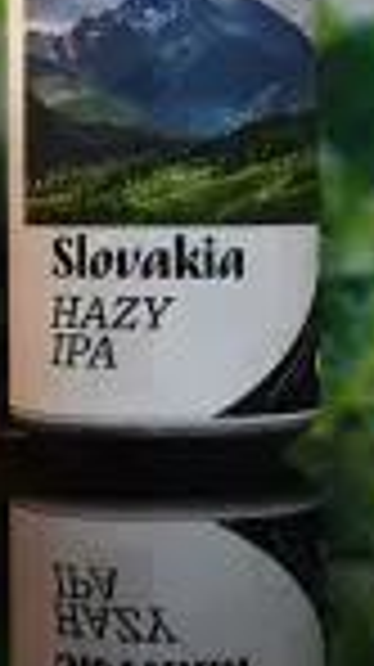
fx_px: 2492
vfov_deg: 15.1
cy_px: 108
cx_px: 36
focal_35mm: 141
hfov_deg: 8.6
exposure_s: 1/100
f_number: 1.9
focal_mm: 7.1
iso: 1121
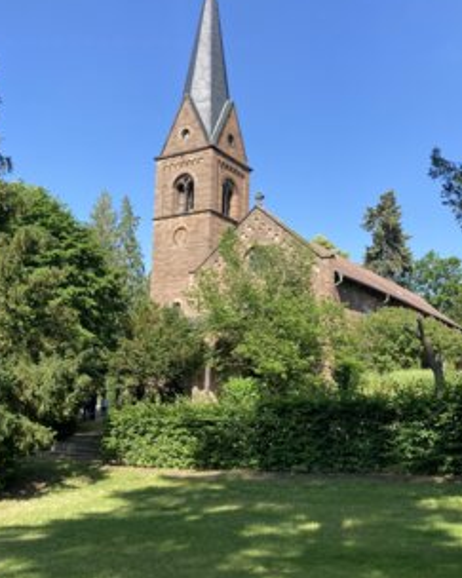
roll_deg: -0.4
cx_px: 260
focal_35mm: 36
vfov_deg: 50.3
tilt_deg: +11.8
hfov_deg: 41.1
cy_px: 293
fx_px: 616
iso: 20
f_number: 1.8
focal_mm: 3.99
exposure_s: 1/960
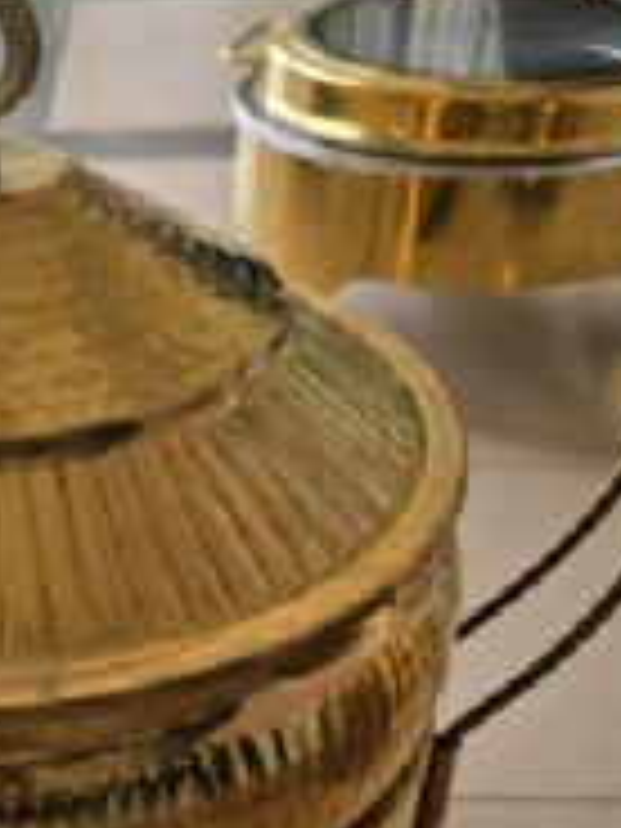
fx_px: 1196
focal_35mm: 50
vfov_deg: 36.9
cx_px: 63
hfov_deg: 28.0
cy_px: 657
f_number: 1.7
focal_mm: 6.3
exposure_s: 1/182
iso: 12
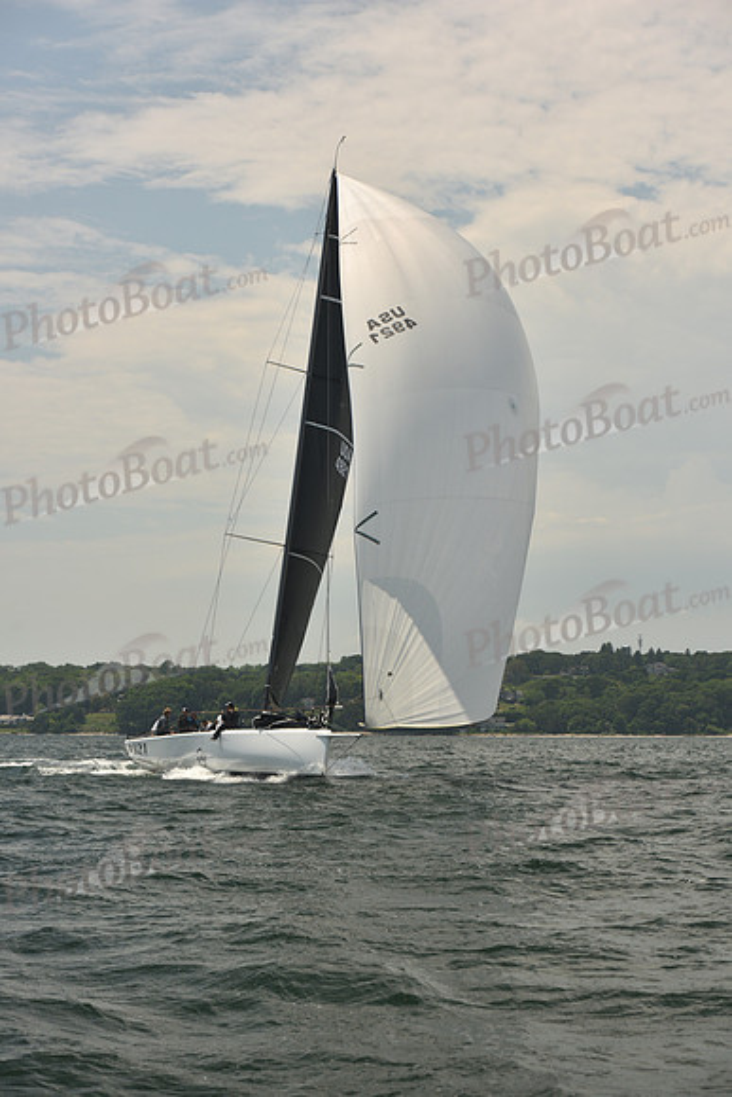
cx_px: 366
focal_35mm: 70
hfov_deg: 19.5
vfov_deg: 28.8
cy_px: 548
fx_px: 2134
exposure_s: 1/640
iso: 250
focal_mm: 70
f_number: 7.1
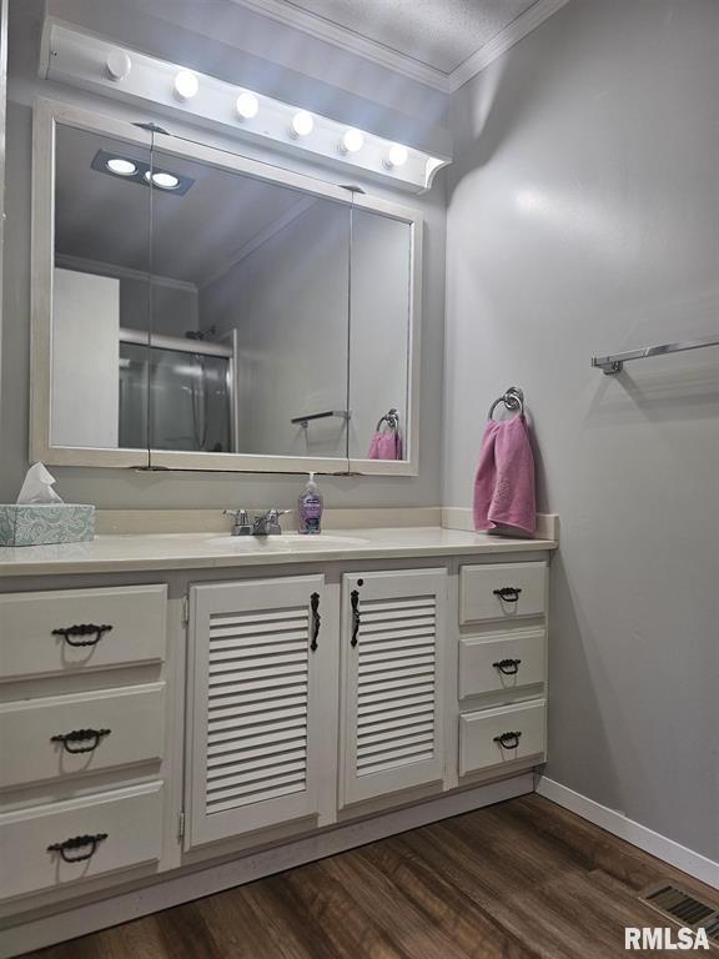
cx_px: 360
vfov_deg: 73.9
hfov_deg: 58.9
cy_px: 480
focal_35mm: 23
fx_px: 637
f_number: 1.7
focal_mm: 6.3
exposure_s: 1/120
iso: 64
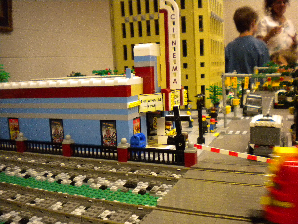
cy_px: 112
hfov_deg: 52.6
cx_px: 149
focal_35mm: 35
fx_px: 301
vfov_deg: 40.7
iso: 657
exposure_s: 1/52.6
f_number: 3.1
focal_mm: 6.3
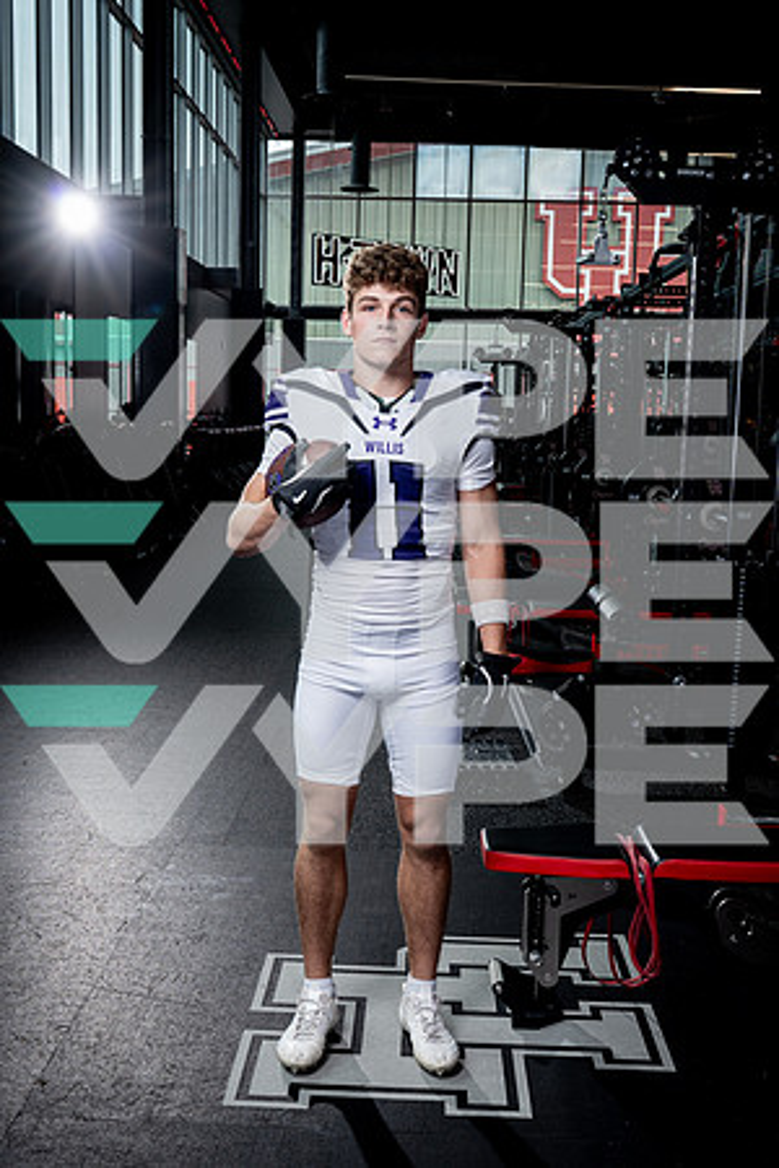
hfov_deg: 32.6
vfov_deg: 47.4
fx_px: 1331
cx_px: 390
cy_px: 584
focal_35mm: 41
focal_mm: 41
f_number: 8
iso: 640
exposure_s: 1/250
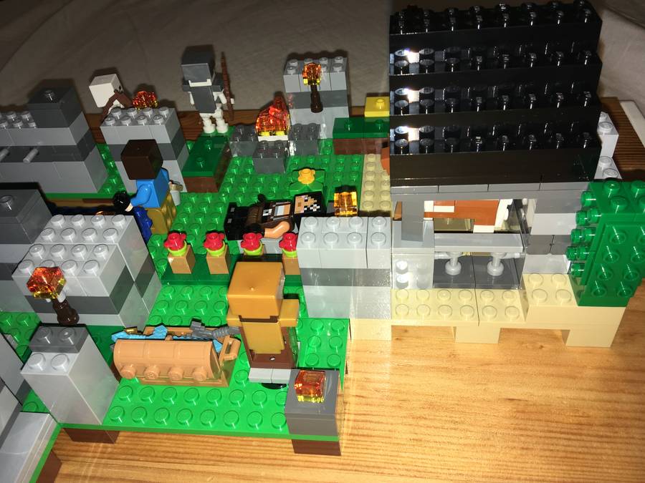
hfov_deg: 61.7
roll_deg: +7.1
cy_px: 242
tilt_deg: -41.2
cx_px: 322
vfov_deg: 48.2
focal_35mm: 29
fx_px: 540
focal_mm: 4.15
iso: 25
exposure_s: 1/60
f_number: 2.2
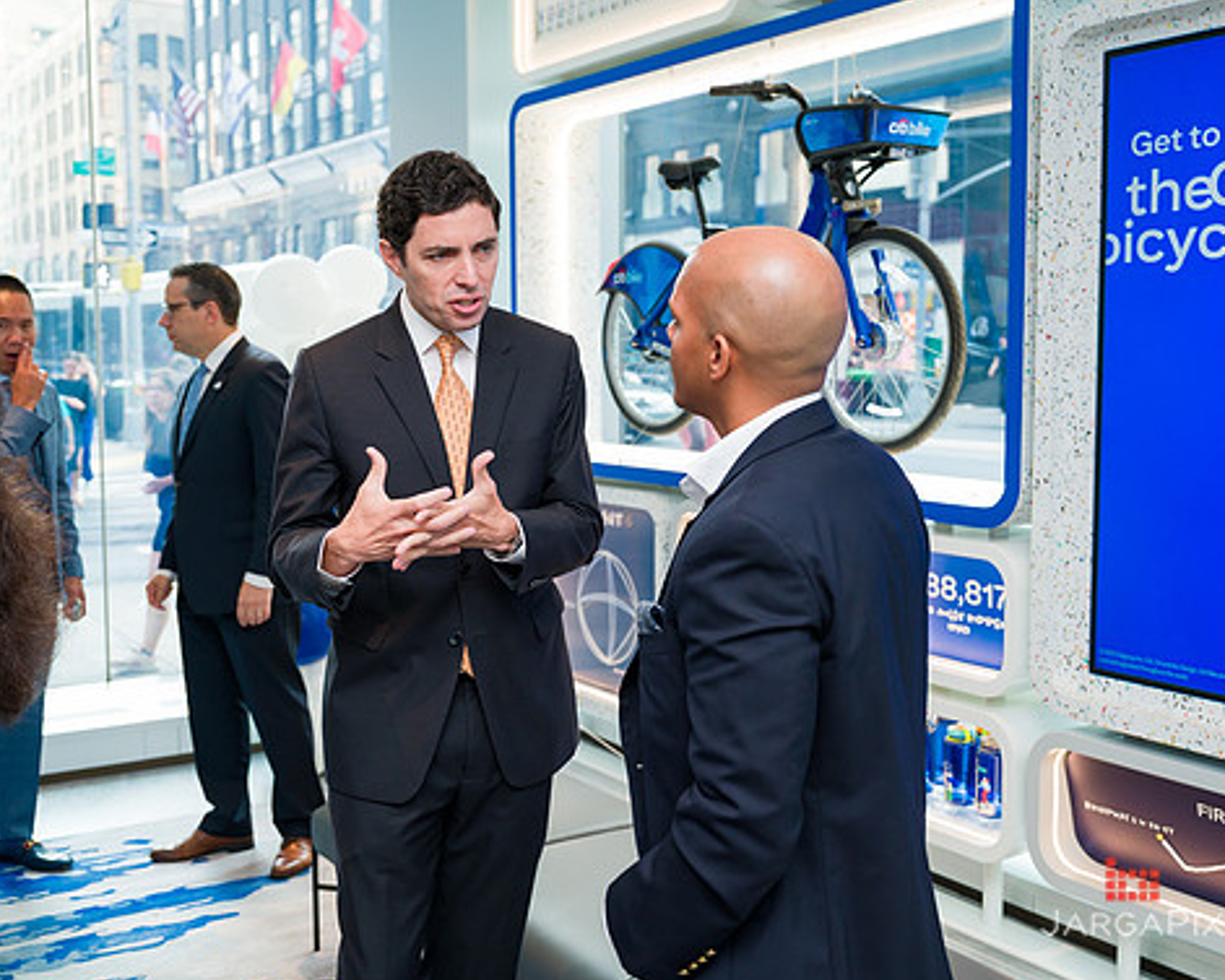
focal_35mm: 41
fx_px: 1487
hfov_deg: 44.8
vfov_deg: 36.5
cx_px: 576
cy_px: 465
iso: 400
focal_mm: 33.5
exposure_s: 1/200
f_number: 3.5
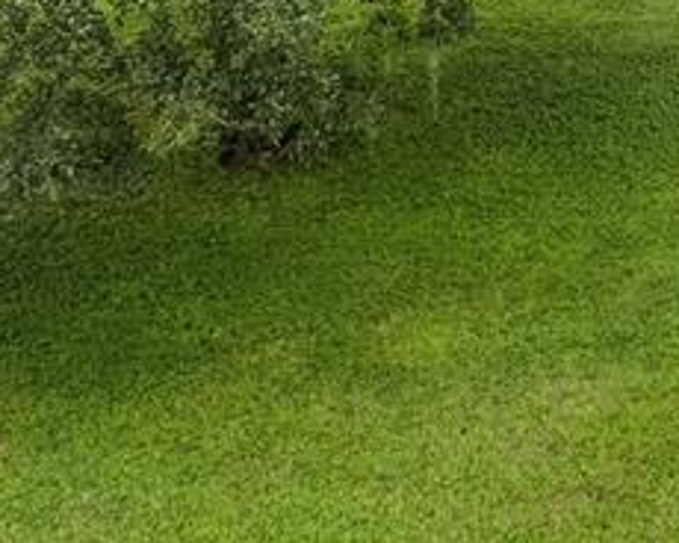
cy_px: -335
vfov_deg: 15.1
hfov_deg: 18.1
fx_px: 1849
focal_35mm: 92
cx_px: 1072
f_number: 2.8
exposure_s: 1/160
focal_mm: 8.38
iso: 100
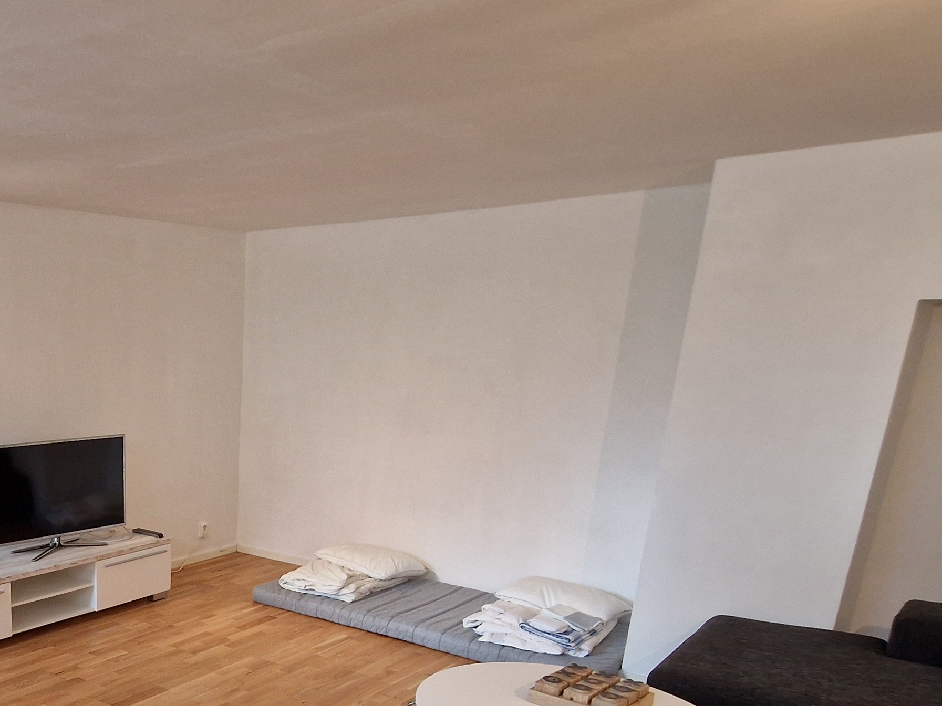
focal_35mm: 29
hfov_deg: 54.0
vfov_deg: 45.1
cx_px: 97
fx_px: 789
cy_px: 592
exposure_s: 1/50
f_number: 2.2
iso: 320
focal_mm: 2.2
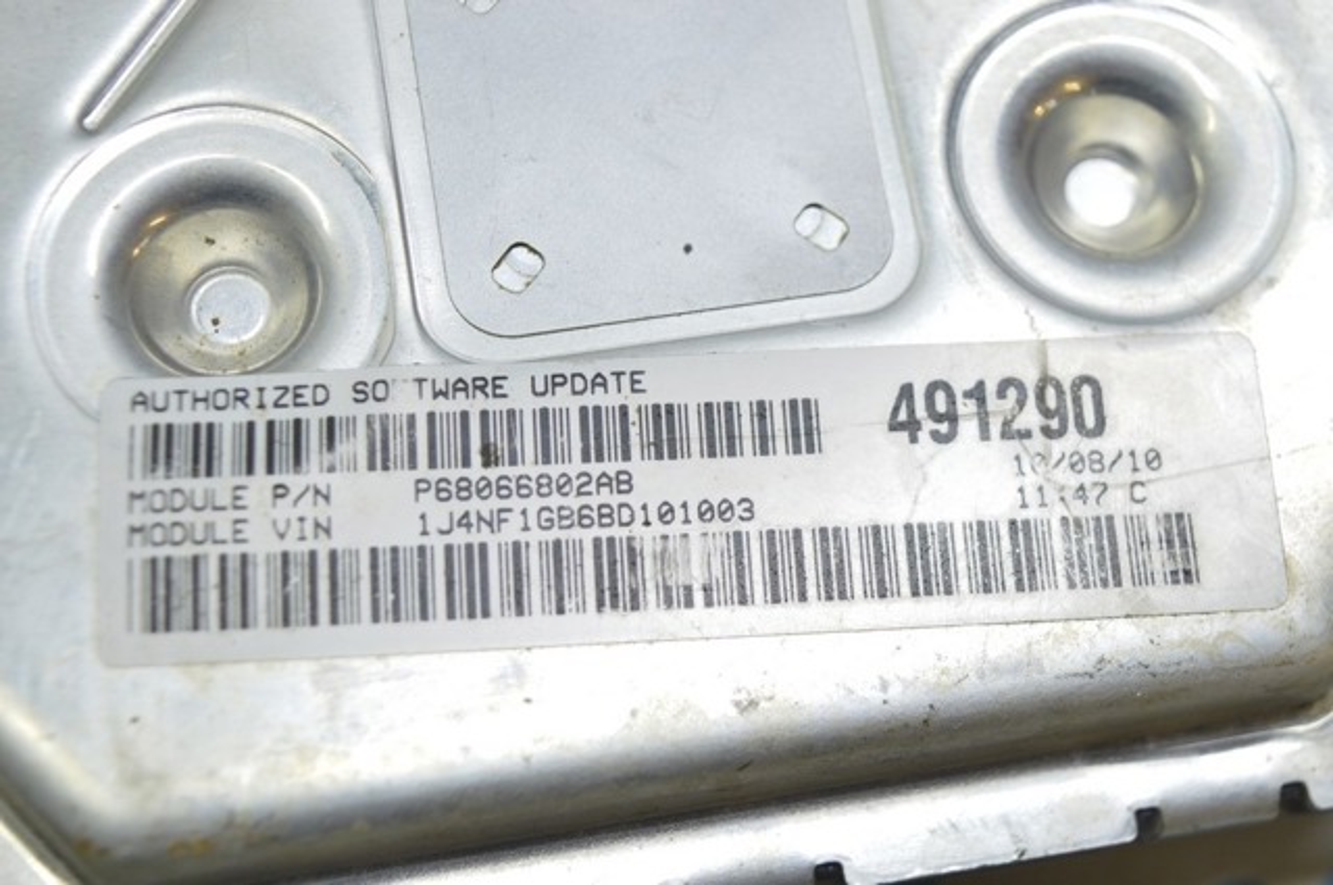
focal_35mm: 60
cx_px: 666
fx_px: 2219
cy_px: 442
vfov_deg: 22.6
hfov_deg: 33.4
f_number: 4.8
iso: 400
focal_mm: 40
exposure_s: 1/40
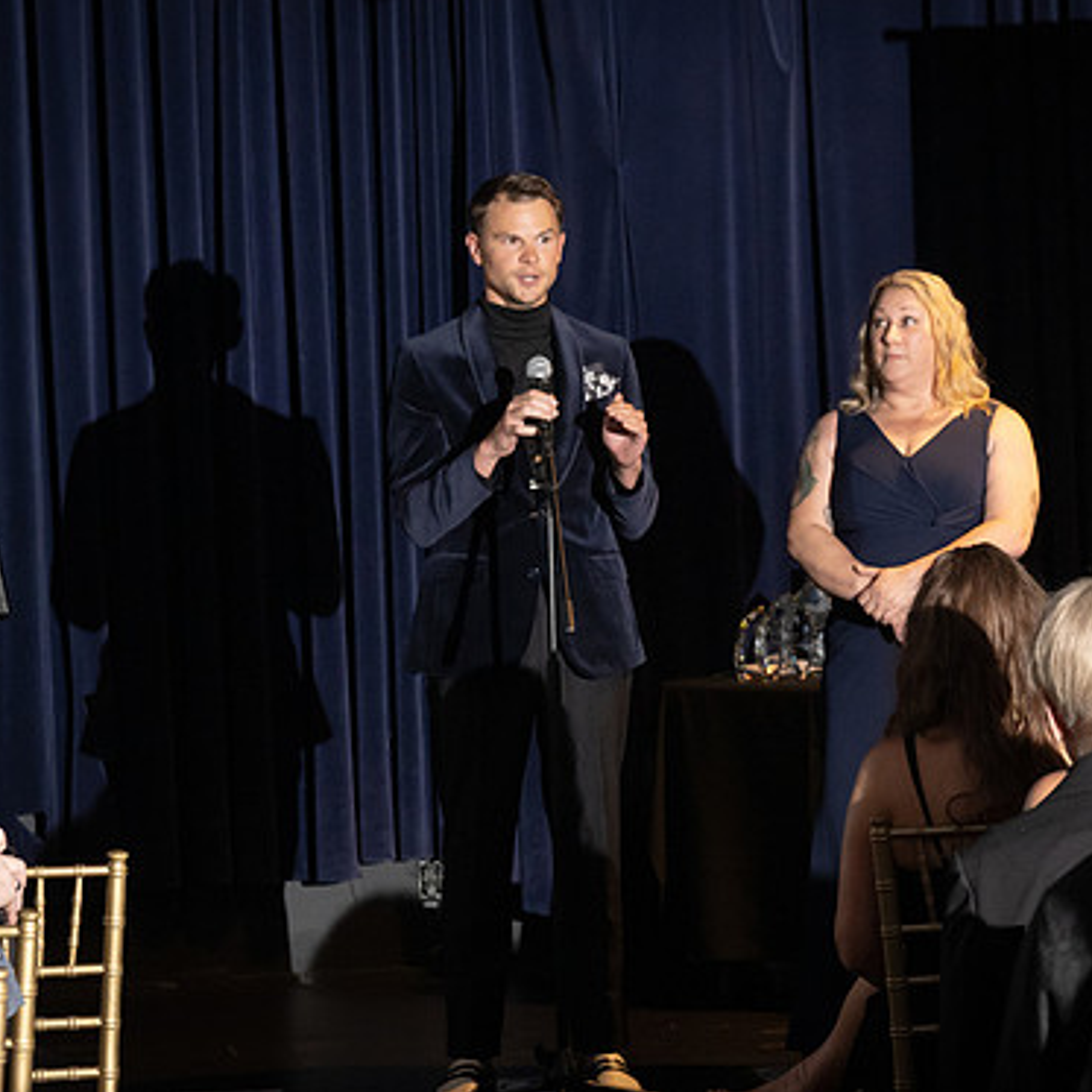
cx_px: 711
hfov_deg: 12.1
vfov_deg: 12.1
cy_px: 530
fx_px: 5139
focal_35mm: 144
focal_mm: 73
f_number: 4.5
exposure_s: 1/200
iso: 2500
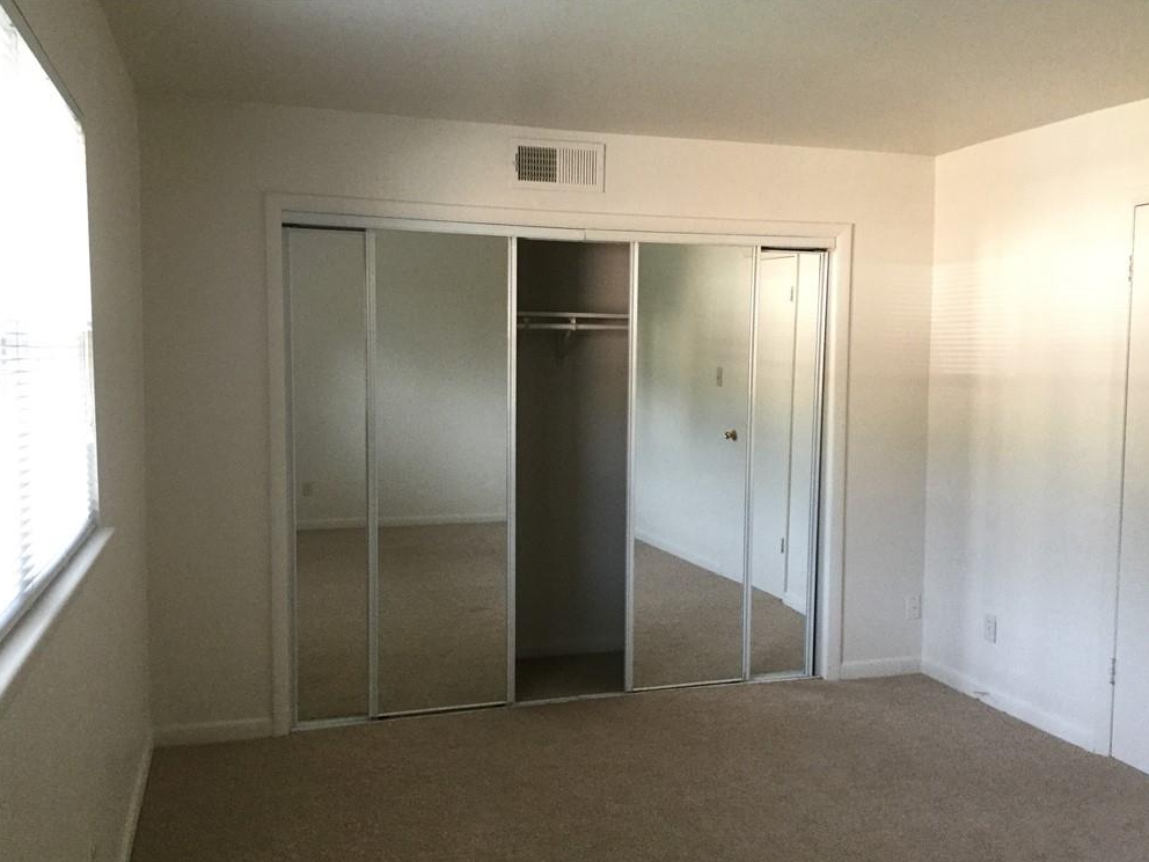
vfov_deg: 44.2
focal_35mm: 32
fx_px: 1062
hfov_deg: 56.8
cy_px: 443
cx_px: 587
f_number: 2.4
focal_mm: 3.3
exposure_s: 1/30
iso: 125
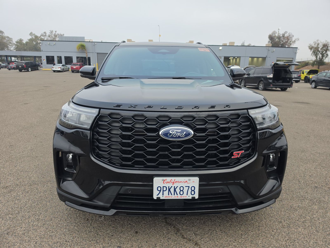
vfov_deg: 58.9
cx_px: 165
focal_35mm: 23
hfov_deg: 73.9
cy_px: 124
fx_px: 219
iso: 11
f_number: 1.4
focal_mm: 6.5
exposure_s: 1/119
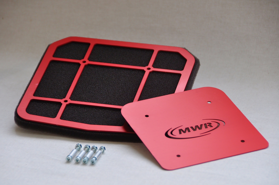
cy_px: 97
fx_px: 1858
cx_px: 133
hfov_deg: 8.6
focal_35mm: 240
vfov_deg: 5.7
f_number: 5.6
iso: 400
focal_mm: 150
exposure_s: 1/80
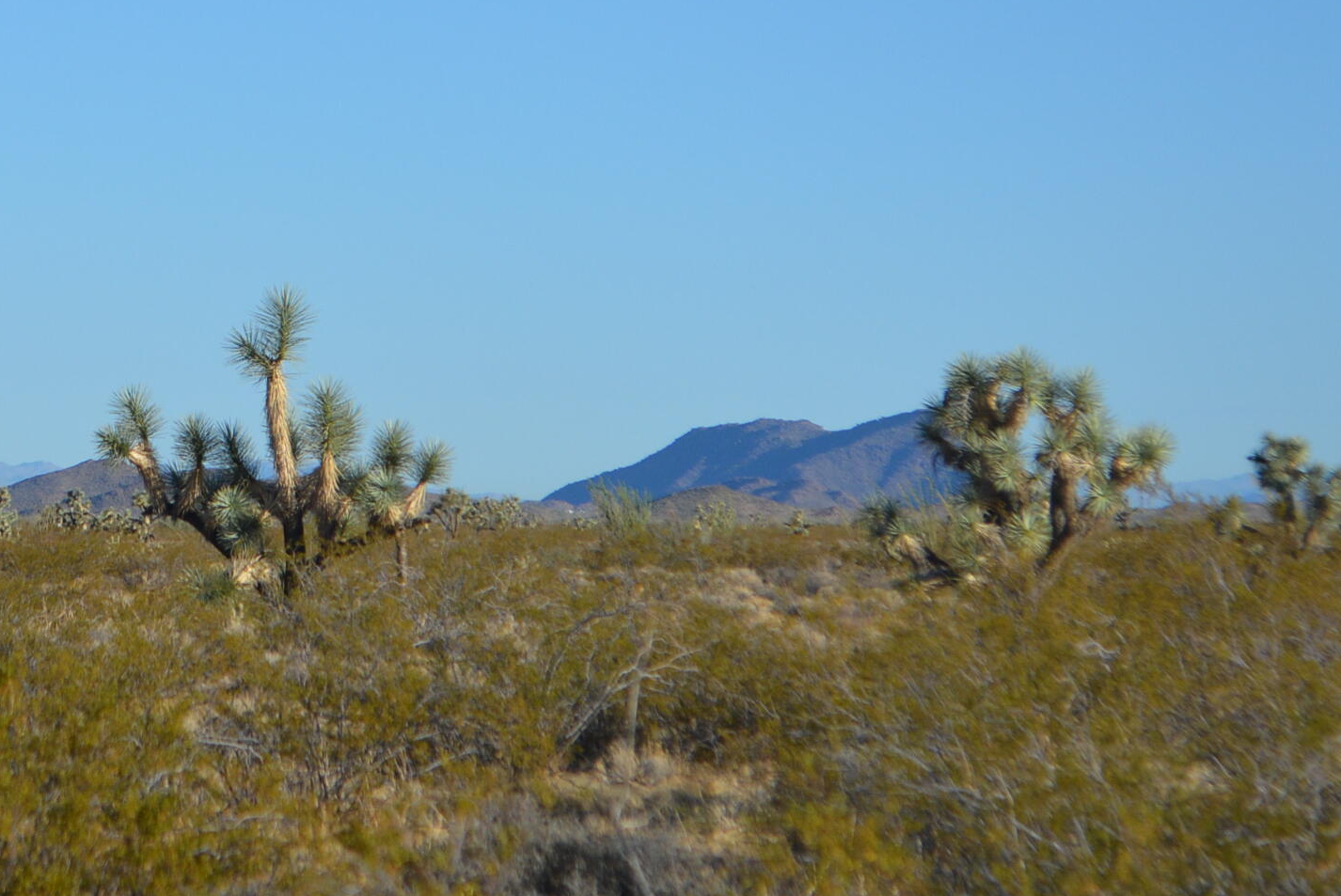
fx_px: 6450
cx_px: 267
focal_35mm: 173
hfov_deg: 11.8
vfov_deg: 7.9
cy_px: 409
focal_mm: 55
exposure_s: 1/1600
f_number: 6.3
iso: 400
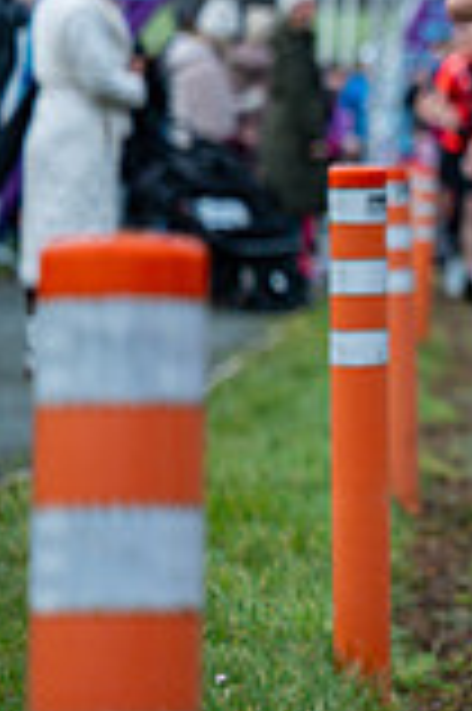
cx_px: 1290
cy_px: 106
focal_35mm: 257
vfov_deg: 8.0
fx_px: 5065
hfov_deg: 5.1
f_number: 2.8
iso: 280
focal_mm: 70
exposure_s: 1/1250
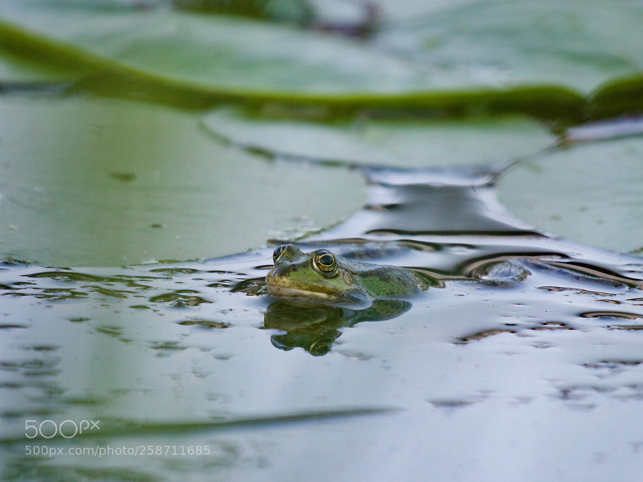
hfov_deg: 2.5
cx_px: 322
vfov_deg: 1.9
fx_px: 14860
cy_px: 241
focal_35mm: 800
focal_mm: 400
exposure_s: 1/640
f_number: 6.3
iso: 2500
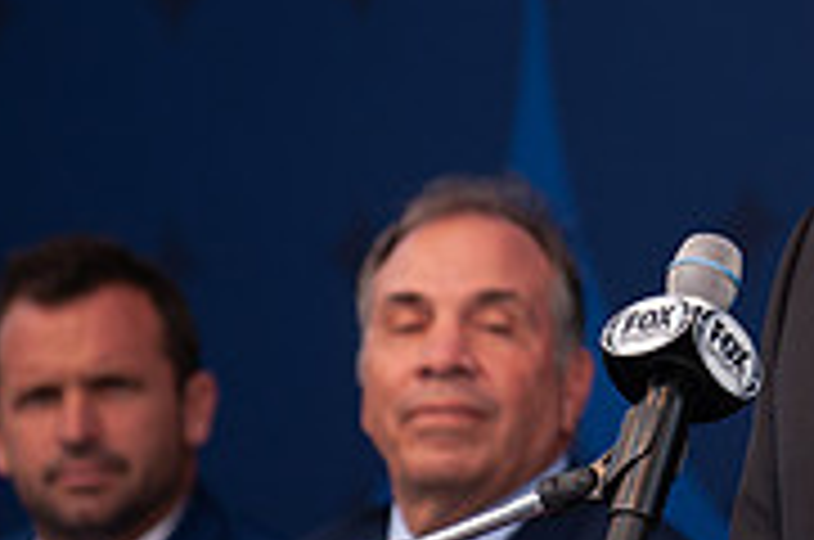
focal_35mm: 562
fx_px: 12685
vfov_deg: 2.4
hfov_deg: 3.7
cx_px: 971
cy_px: 32
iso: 400
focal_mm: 175
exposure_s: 1/1250
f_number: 2.8
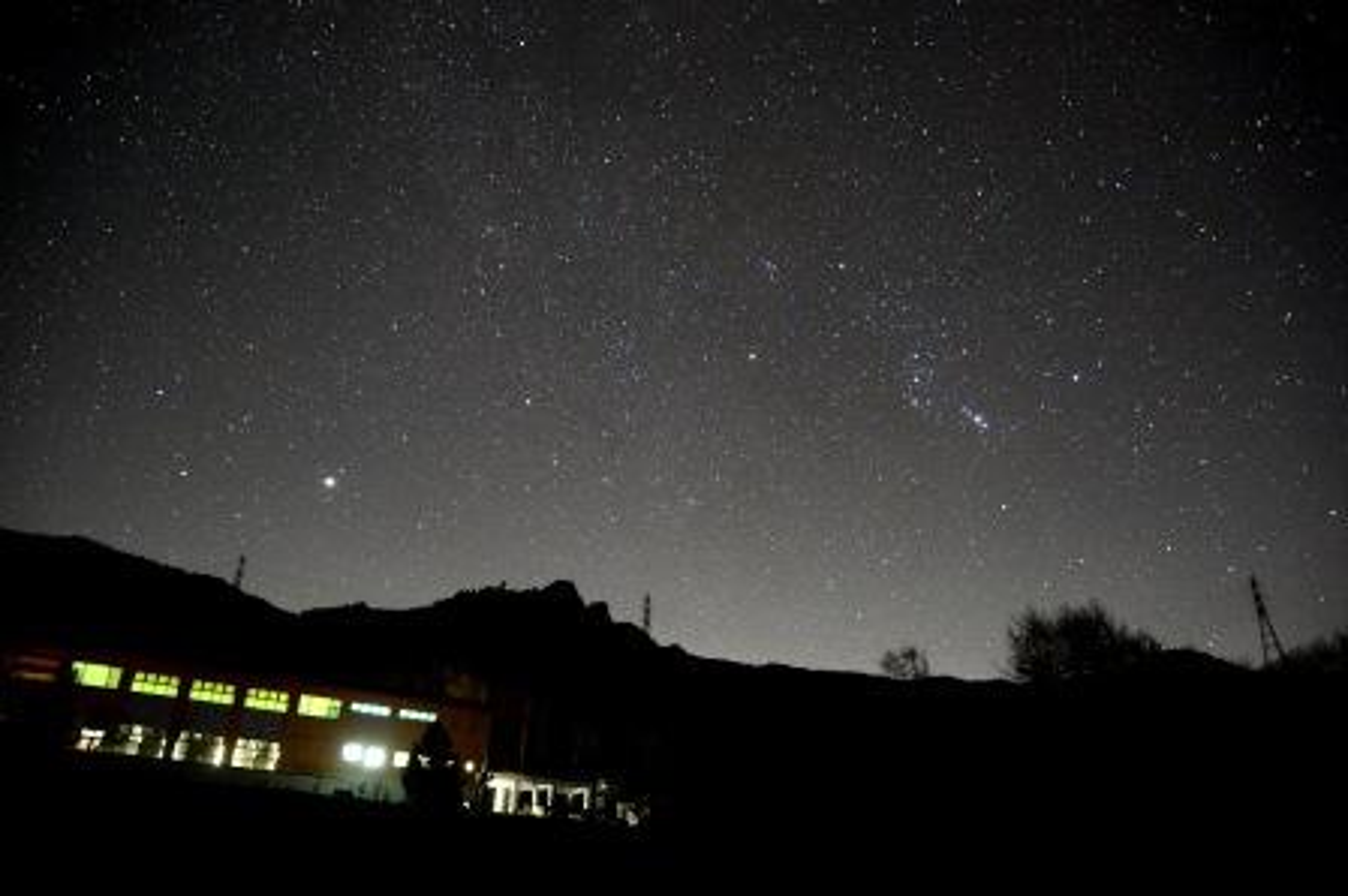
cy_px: 448
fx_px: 898
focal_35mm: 24
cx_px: 674
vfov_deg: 53.1
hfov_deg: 73.8
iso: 12800
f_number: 2.8
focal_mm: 24
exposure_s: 4
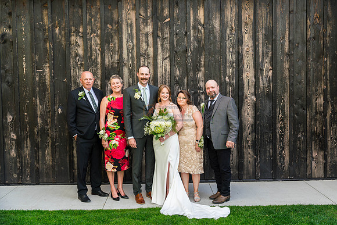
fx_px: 380
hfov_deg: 47.8
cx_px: 168
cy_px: 112
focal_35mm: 41
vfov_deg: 33.0
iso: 400
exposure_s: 1/320
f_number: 3.5
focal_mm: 38
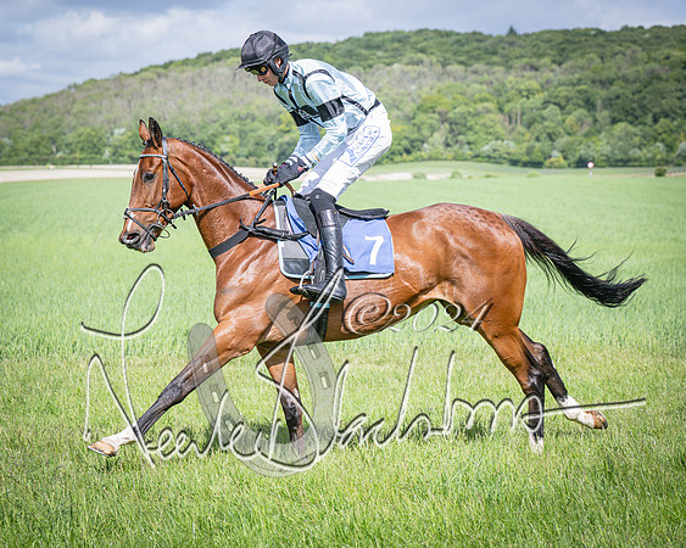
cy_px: 278
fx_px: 2120
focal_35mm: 104
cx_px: 276
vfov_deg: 14.7
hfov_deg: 18.4
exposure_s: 1/3200
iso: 400
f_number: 4
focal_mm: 75
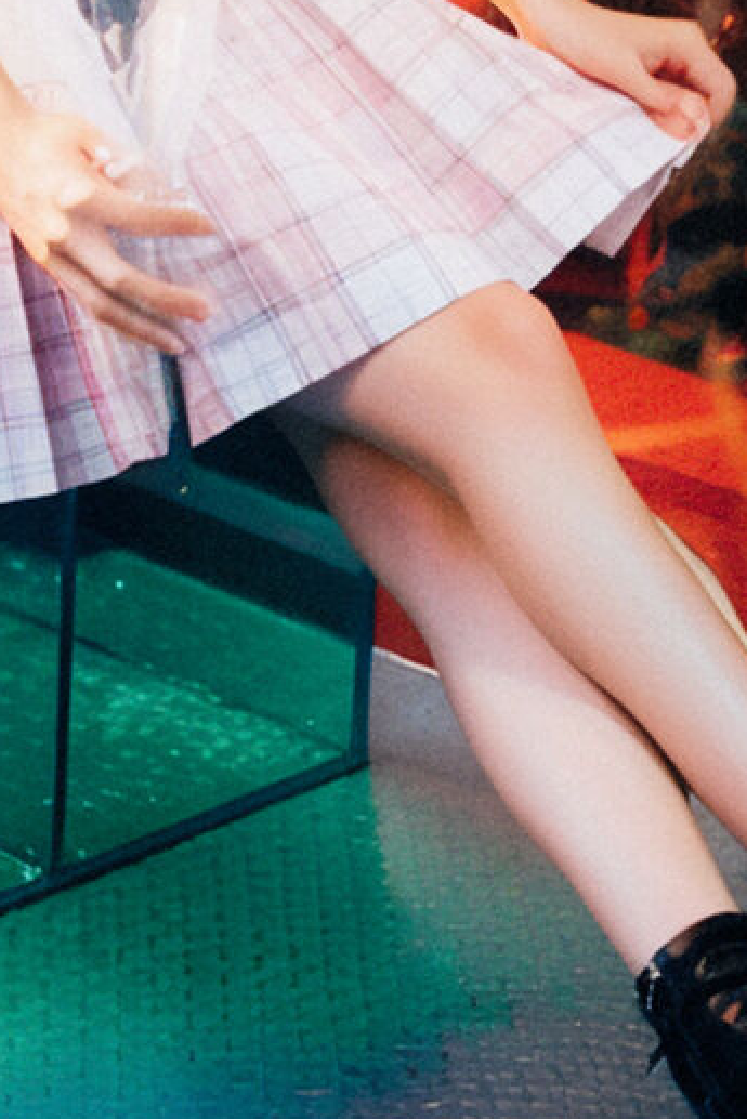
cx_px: 165
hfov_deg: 7.9
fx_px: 5412
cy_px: -506
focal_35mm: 174
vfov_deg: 11.4
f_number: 2.2
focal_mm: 50
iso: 500
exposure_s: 1/60
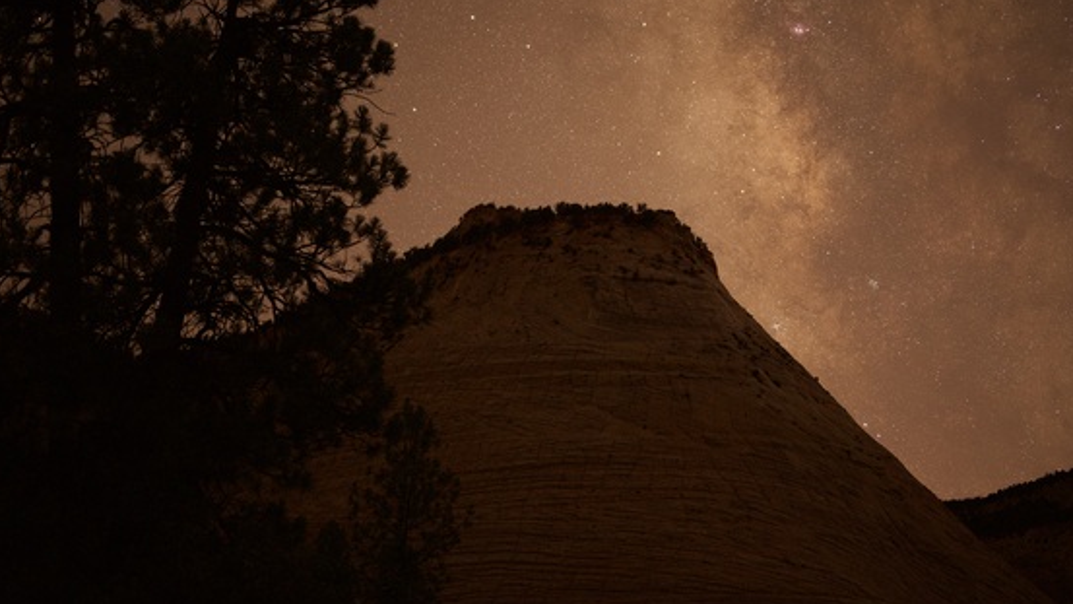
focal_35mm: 53
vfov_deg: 22.6
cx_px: 537
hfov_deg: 39.2
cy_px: 261
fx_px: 1508
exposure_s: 10
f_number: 2
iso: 4000
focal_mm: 50
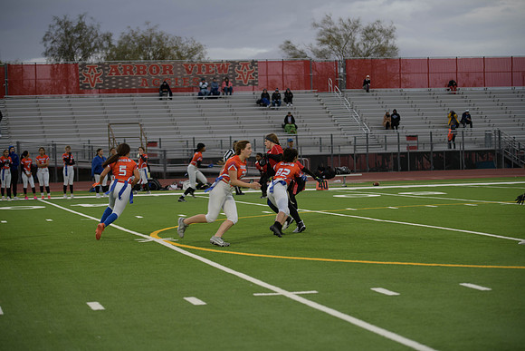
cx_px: 262
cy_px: 176
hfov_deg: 20.8
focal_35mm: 98
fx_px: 1429
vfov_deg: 14.0
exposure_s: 1/200
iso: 180
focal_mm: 98
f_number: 2.8
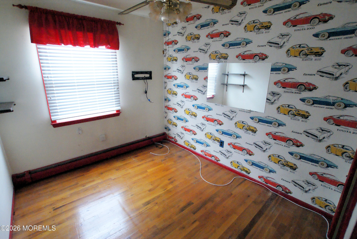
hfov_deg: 94.9
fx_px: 164
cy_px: 120
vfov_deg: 72.2
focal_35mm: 16
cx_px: 178
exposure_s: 1/40
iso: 3200
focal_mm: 11
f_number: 5.6
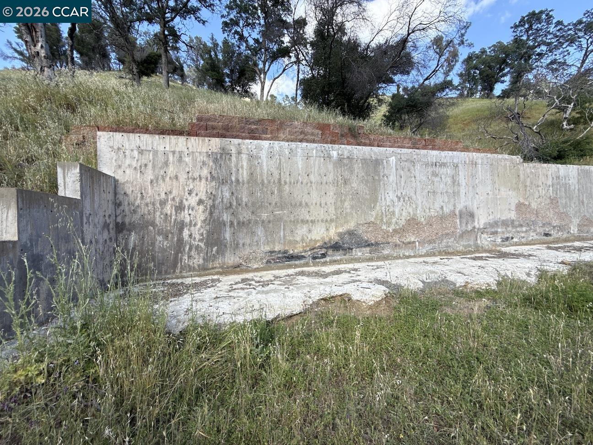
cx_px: 296
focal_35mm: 14
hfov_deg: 102.1
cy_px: 222
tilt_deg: -1.5
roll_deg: +2.8
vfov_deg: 85.7
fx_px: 240
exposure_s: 1/522
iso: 50
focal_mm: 2.22
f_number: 2.2
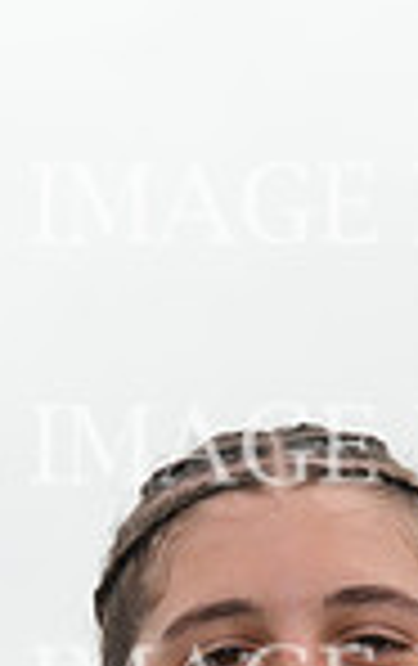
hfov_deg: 6.3
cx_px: 382
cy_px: 1287
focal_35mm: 209
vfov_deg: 9.4
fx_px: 3795
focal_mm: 35
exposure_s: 1/125
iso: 125
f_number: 11
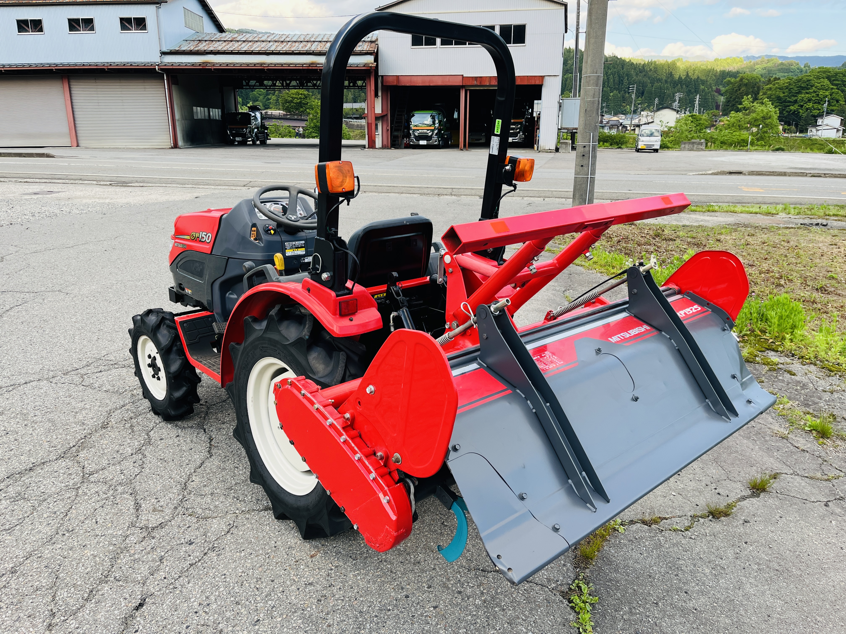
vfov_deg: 53.1
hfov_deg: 67.3
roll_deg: -0.3
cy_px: 317
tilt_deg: -17.6
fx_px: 635
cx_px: 423
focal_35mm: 26
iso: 50
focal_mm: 5.1
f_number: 1.6
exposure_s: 1/357
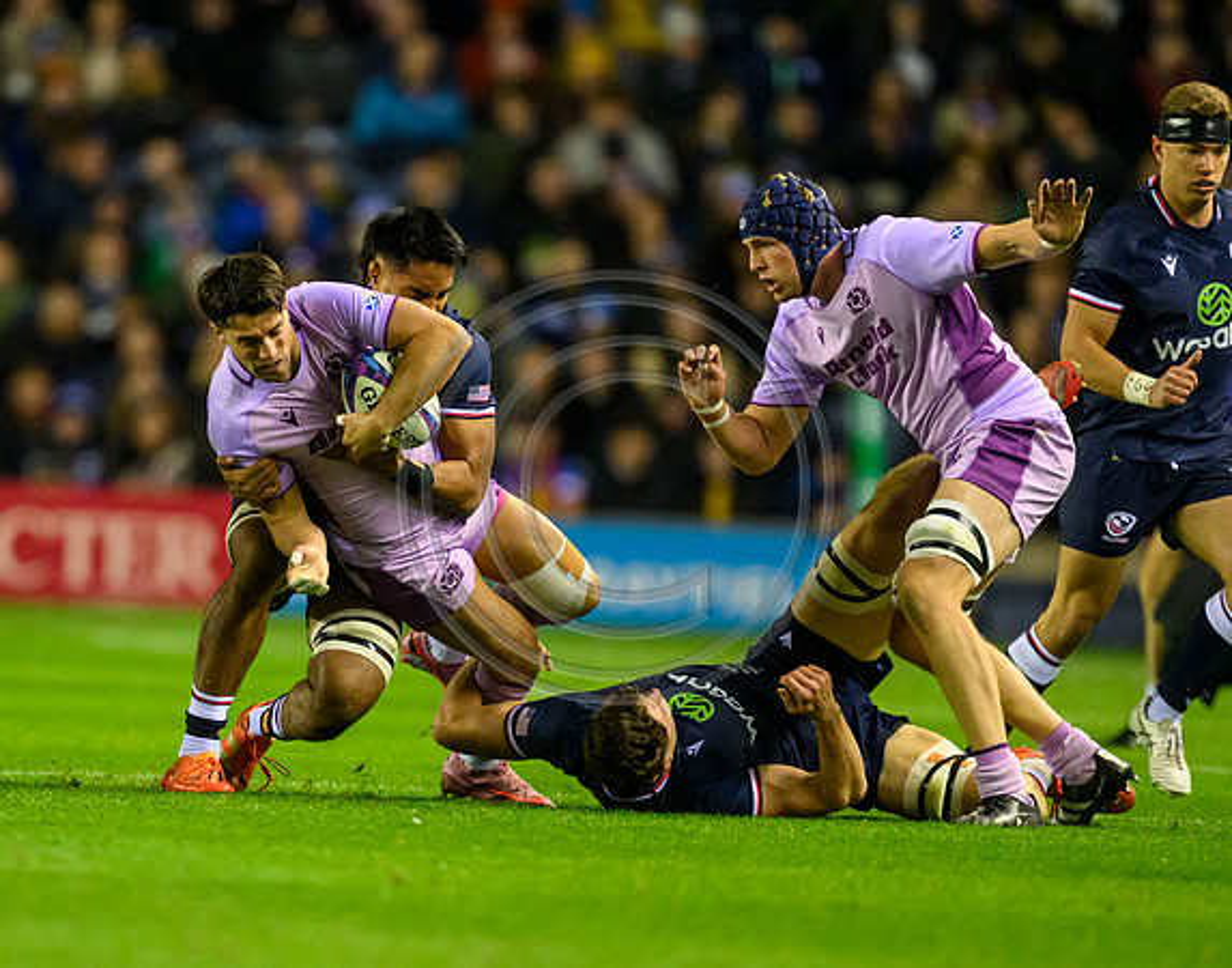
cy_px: 639
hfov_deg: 2.3
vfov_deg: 1.8
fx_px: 30113
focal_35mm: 832
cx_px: 342
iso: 8000
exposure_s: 1/1000
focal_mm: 560
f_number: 4
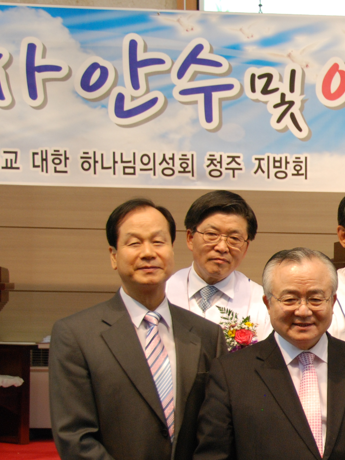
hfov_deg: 12.6
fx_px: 1489
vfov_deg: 17.5
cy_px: 321
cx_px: 503
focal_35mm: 112
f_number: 4.2
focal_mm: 32
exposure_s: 1/40
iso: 400
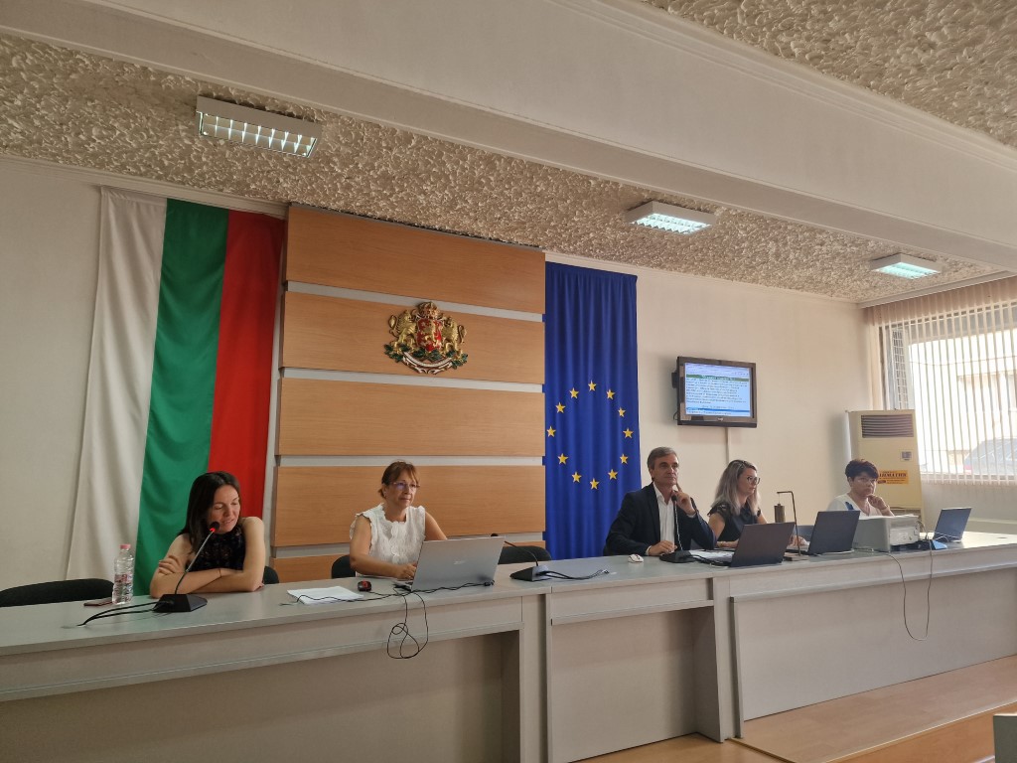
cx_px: 508
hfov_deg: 73.9
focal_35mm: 23
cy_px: 382
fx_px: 676
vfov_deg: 58.9
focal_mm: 6.4
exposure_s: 1/100
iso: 125
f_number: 1.8
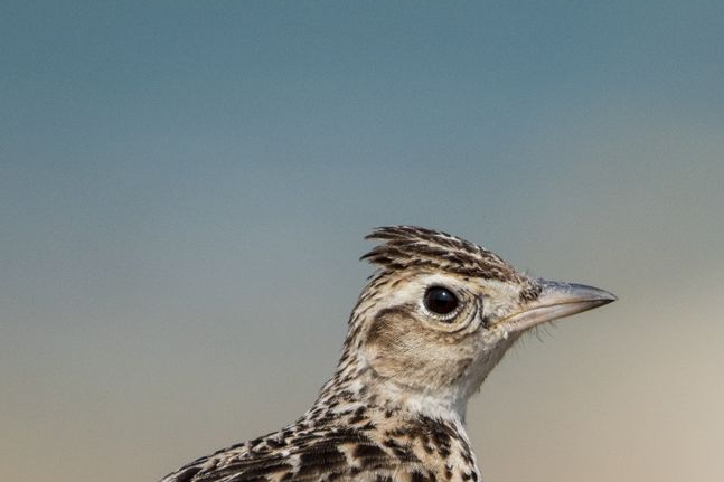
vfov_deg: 0.7
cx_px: 519
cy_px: 516
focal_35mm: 1854
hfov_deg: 1.1
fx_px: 37274
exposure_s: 1/4000
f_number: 5.6
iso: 640
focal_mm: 500
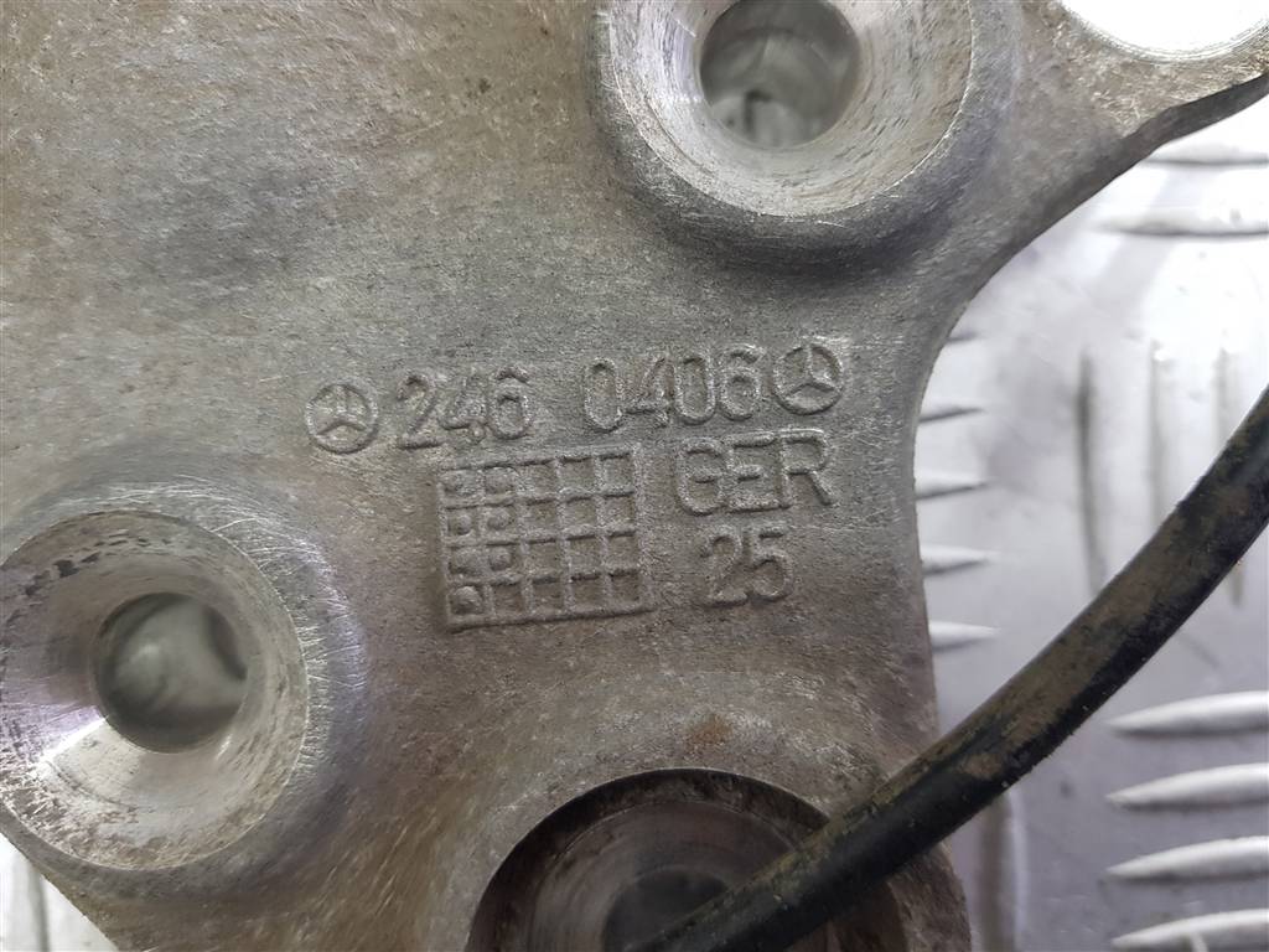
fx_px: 953
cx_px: 634
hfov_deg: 67.3
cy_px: 476
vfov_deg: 53.1
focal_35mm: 26
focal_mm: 4.2
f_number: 1.7
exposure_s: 1/50
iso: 125
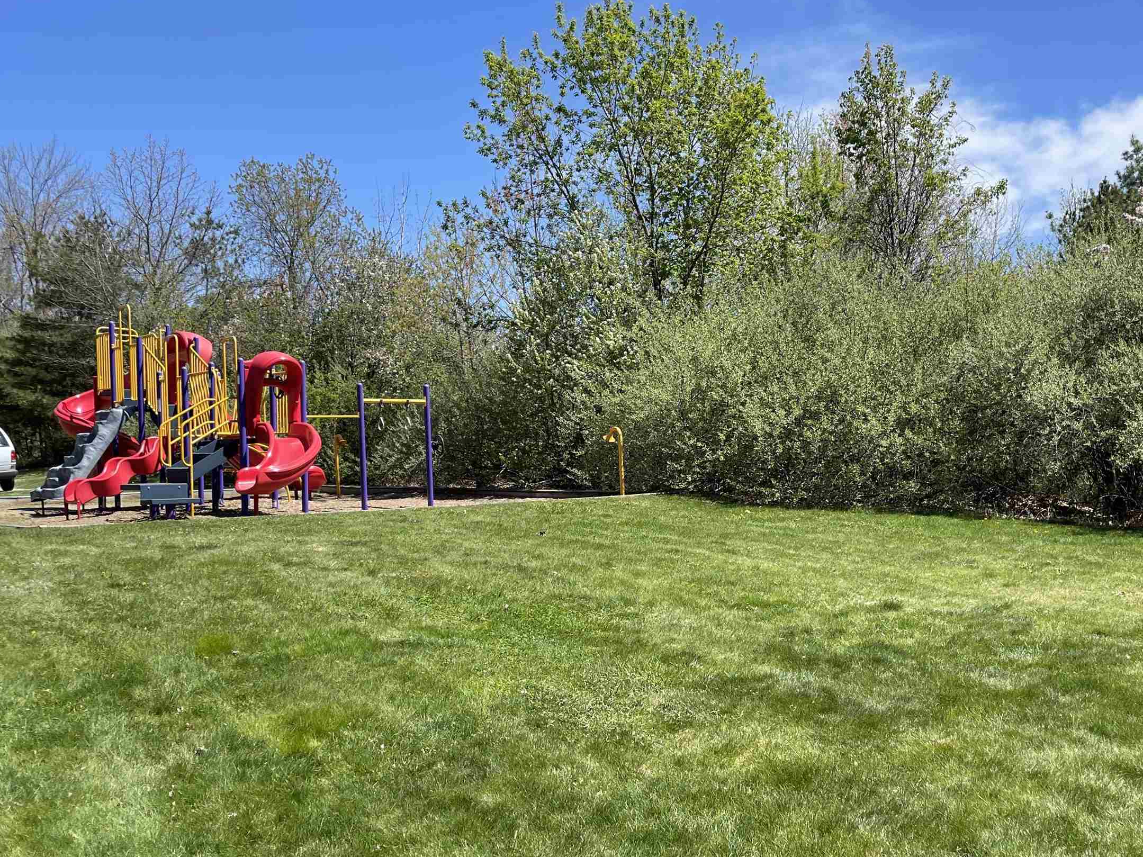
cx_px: 635
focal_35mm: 37
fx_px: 1222
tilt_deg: -2.0
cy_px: 485
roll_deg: +0.1
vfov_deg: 38.6
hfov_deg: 50.0
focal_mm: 4.2
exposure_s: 1/2212
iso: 32
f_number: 1.6
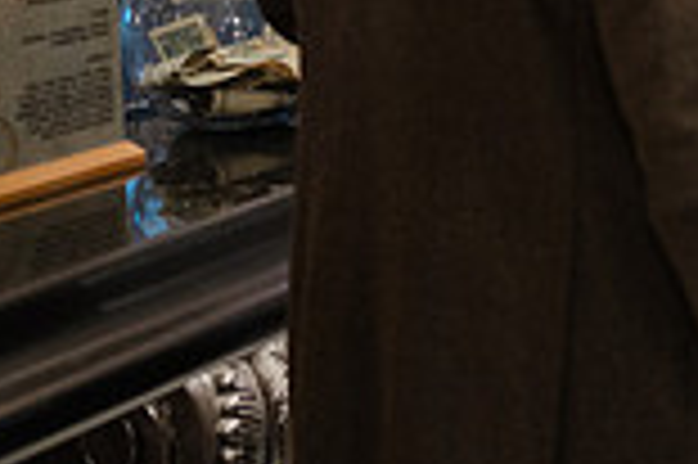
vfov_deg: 12.4
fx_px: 2092
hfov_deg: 16.5
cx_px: 1176
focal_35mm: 108
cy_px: -41
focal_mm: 28
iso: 1600
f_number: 2.8
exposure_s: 1/125
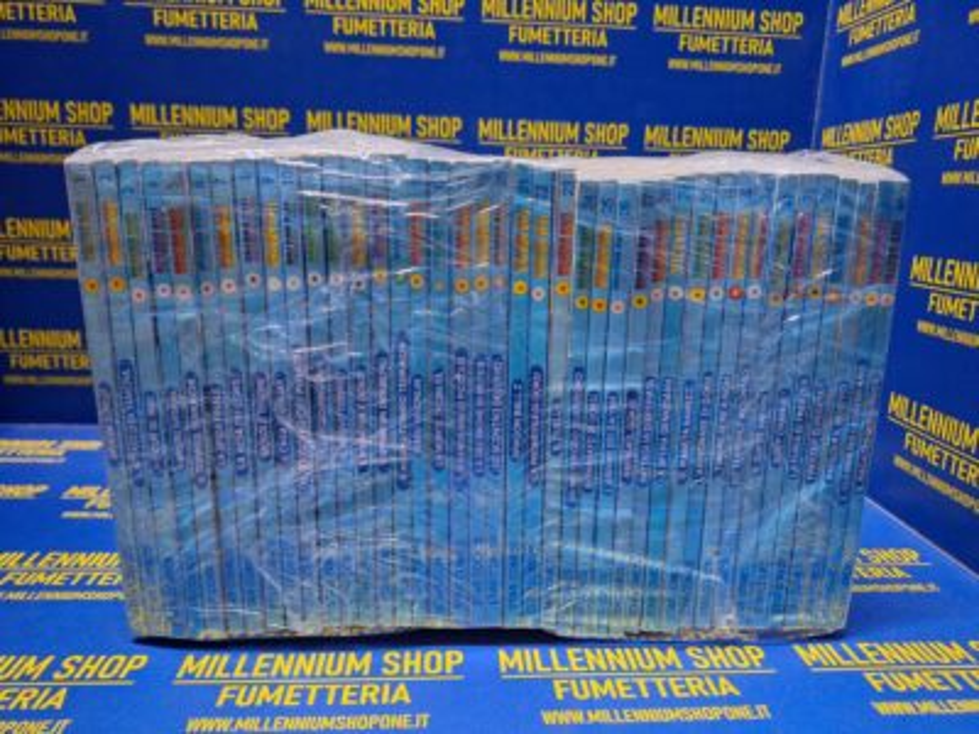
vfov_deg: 58.9
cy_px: 367
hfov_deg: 73.9
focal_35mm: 23
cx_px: 490
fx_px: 650
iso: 400
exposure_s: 1/30
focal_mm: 5.54
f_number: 1.8
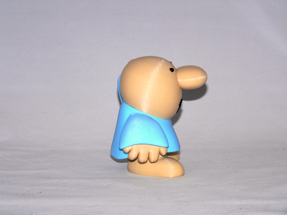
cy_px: 108
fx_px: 298
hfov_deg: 51.4
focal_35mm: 36
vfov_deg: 39.7
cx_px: 144
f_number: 2.8
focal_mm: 6
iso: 100
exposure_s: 1/30
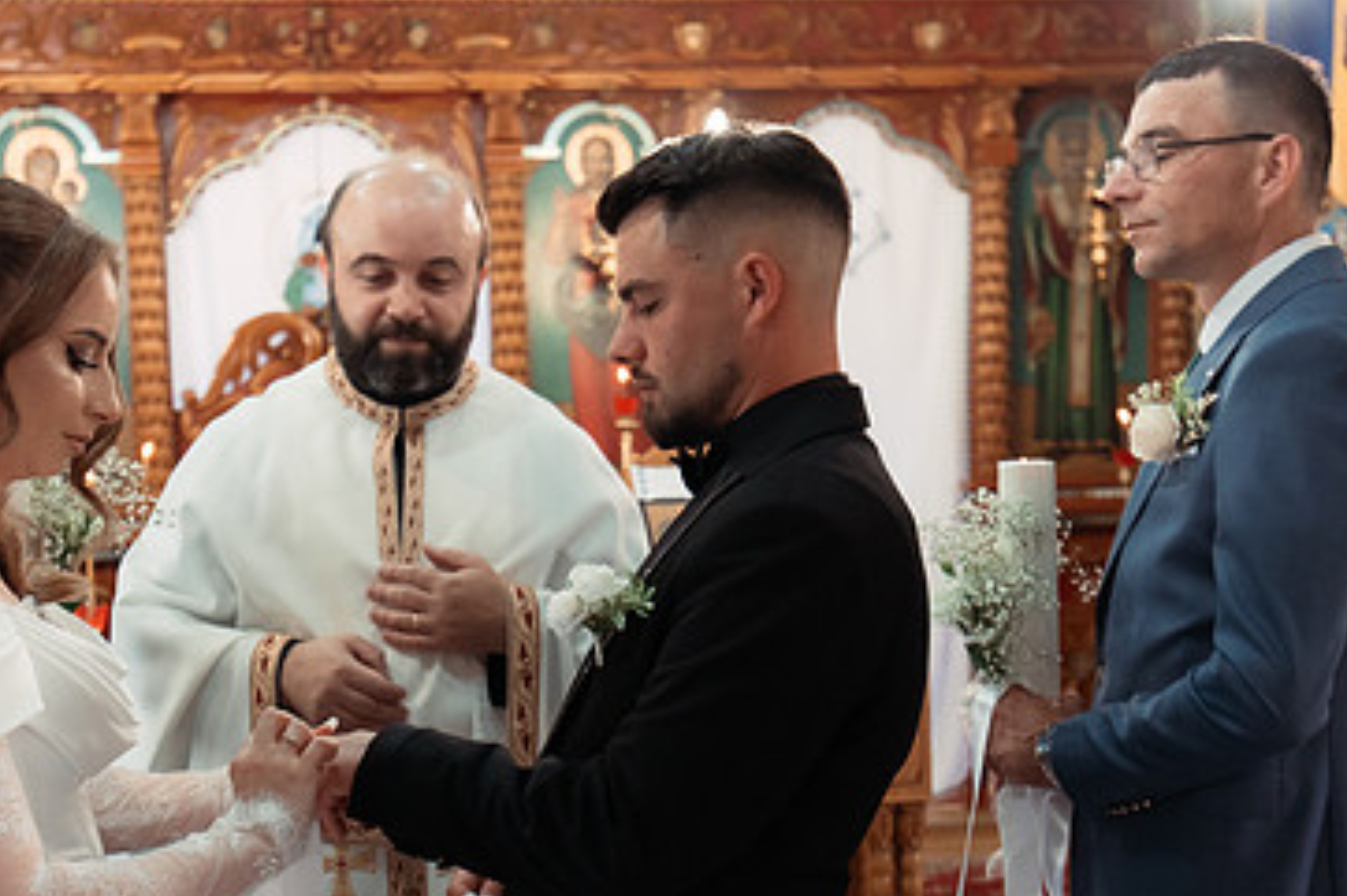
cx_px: 594
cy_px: 665
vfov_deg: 24.3
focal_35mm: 55
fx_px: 2057
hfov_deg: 36.2
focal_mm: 30
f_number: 3.2
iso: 1600
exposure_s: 1/200
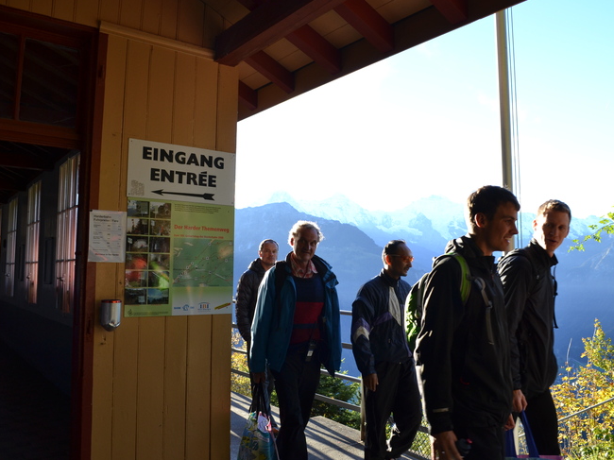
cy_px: 226
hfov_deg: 59.8
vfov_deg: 46.8
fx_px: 532
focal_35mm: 30
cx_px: 346
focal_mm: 18
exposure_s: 1/125
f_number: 5.6
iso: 200
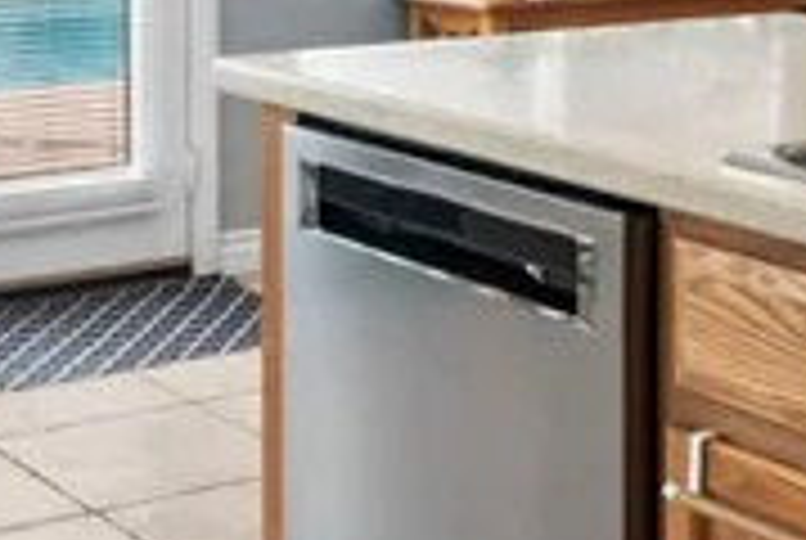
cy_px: -232
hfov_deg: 20.9
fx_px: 2175
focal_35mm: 97
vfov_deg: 13.5
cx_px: 297
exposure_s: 1/20
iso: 400
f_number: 8
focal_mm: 17
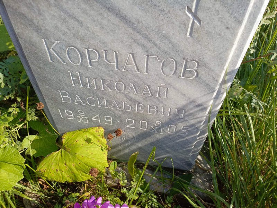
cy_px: 104
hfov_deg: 69.4
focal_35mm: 25
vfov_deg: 54.9
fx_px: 200
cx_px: 138
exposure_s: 1/572
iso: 113
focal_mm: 4.76
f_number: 1.69
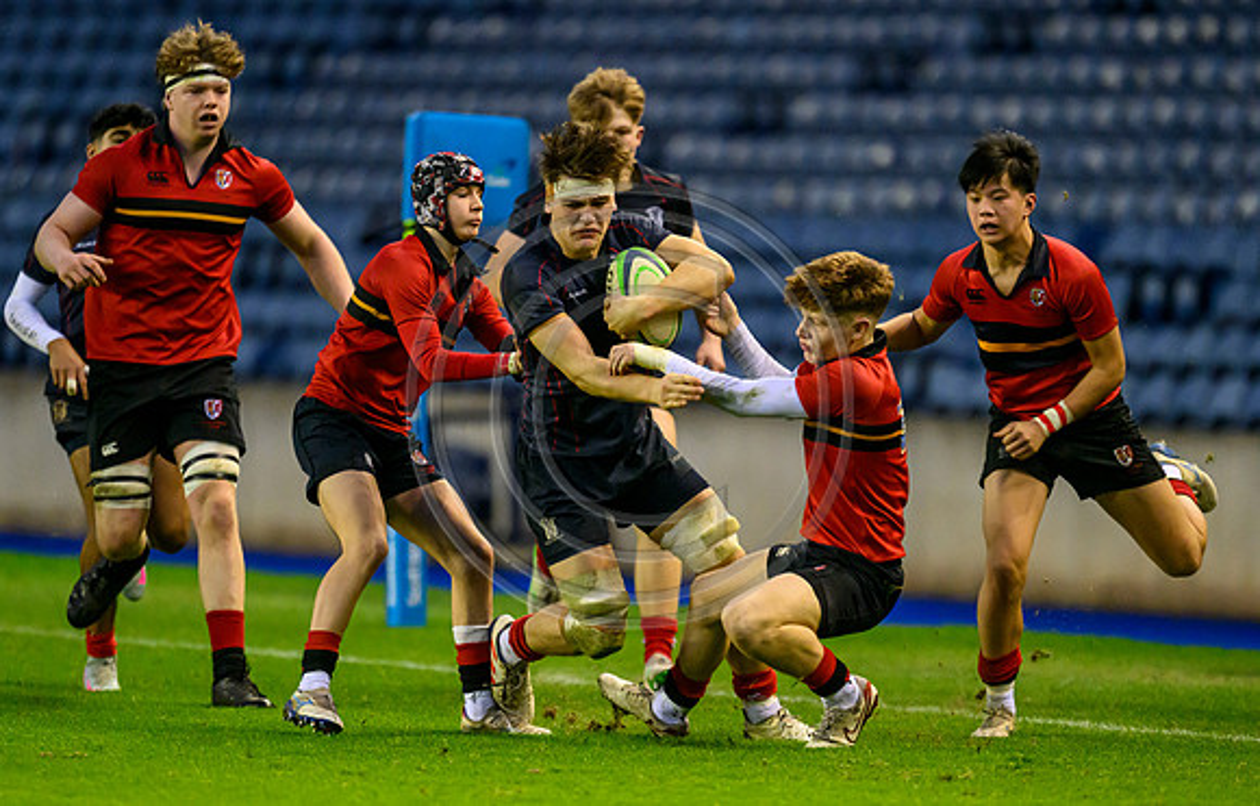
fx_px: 22475
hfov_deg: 3.2
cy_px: 461
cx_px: 653
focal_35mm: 650
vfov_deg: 2.1
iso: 10000
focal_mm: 560
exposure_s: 1/1000
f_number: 4
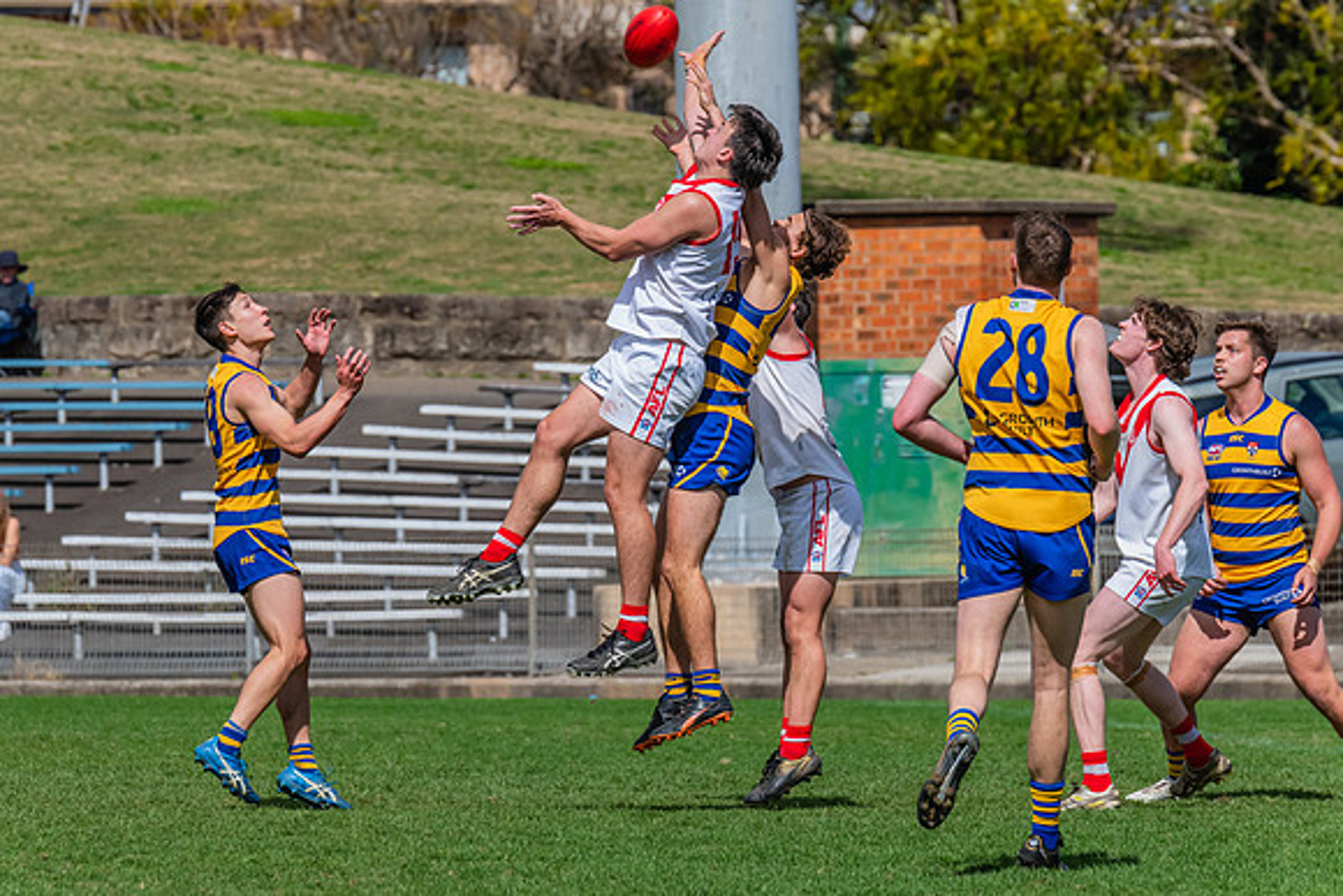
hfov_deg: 5.0
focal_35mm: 409
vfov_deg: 3.4
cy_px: 450
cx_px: 643
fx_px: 15263
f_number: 11
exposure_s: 1/1600
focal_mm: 380
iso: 800
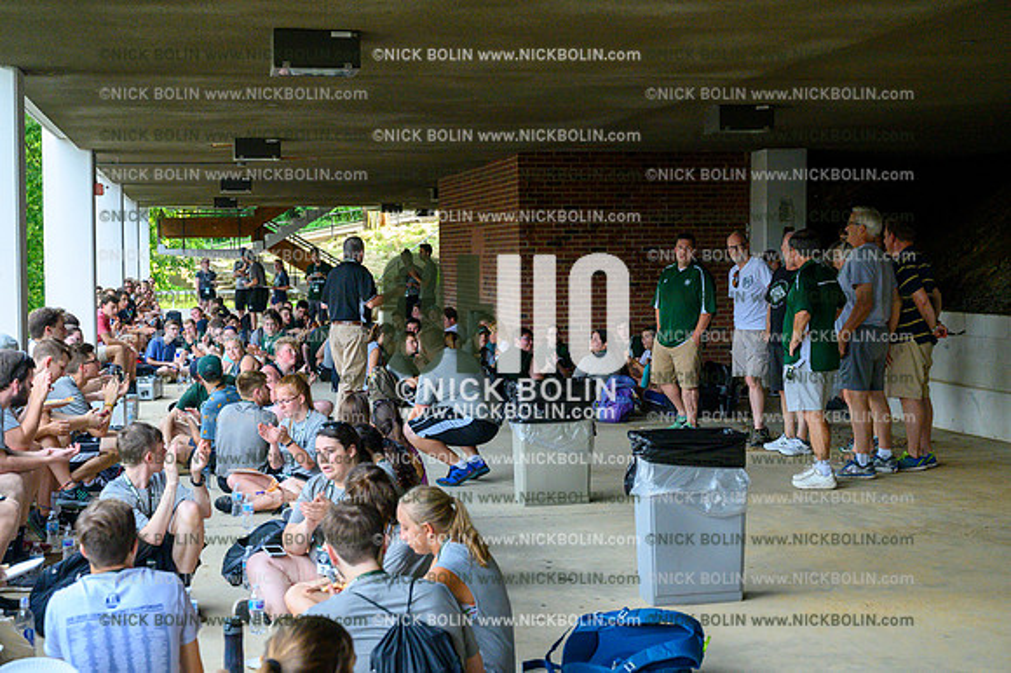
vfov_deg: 24.2
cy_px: 336
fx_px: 1572
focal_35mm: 56
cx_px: 506
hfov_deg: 35.7
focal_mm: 56
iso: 6400
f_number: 5.6
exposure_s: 1/1250
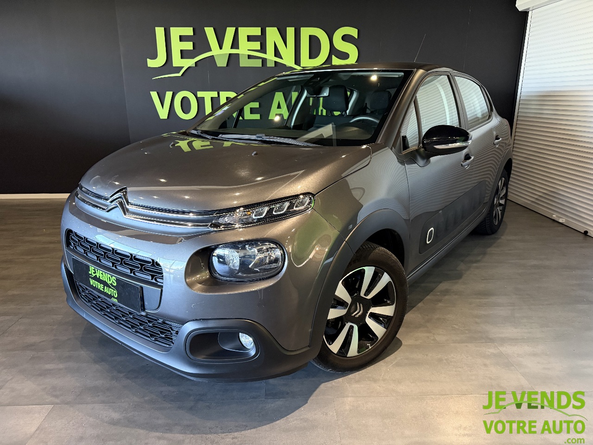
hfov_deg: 71.6
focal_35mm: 24
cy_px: 222
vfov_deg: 56.8
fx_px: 411
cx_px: 296
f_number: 1.78
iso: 640
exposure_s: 1/50
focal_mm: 6.76
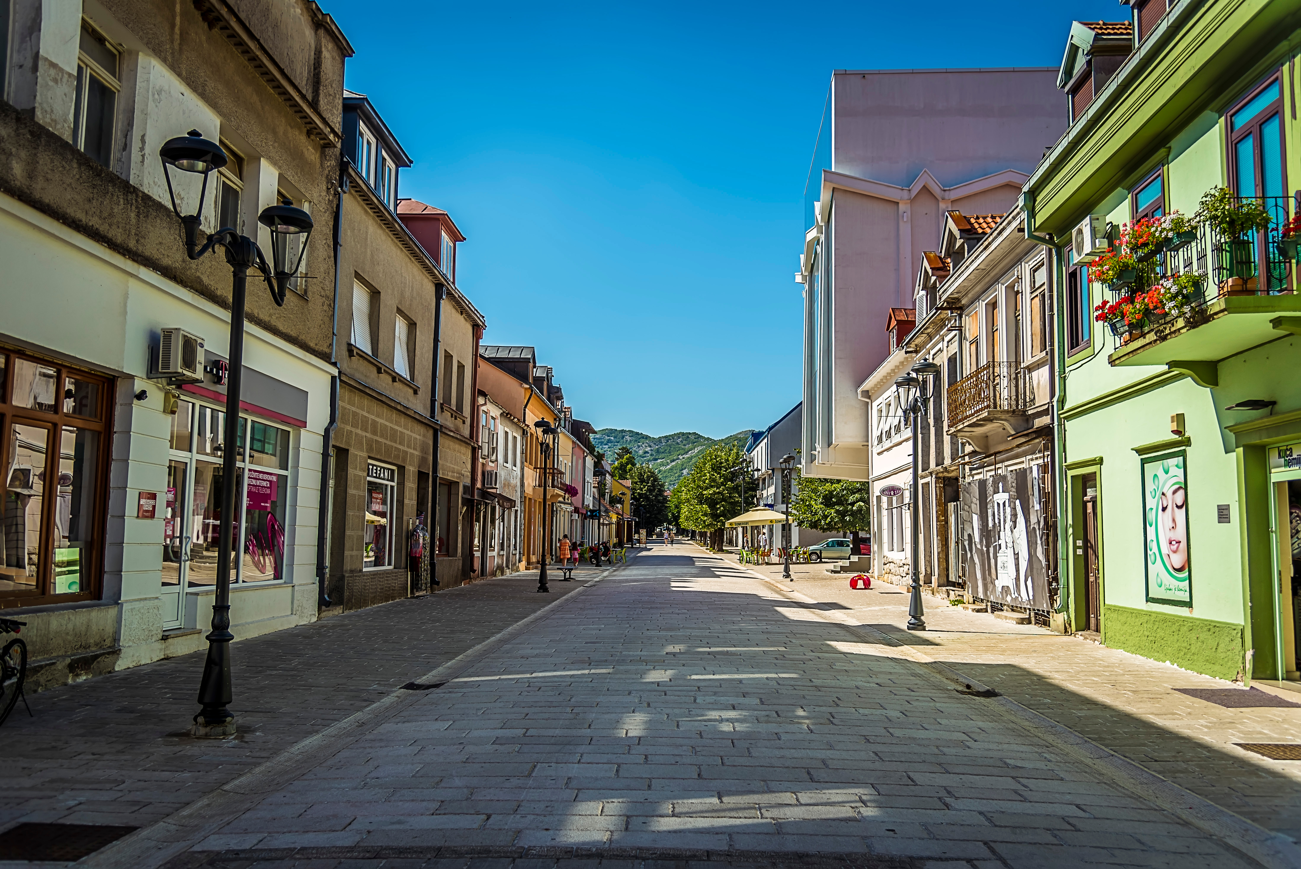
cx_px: 650
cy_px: 434
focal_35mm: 30
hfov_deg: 61.9
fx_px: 1085
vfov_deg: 43.6
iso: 100
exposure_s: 1/1250
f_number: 4
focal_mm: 30
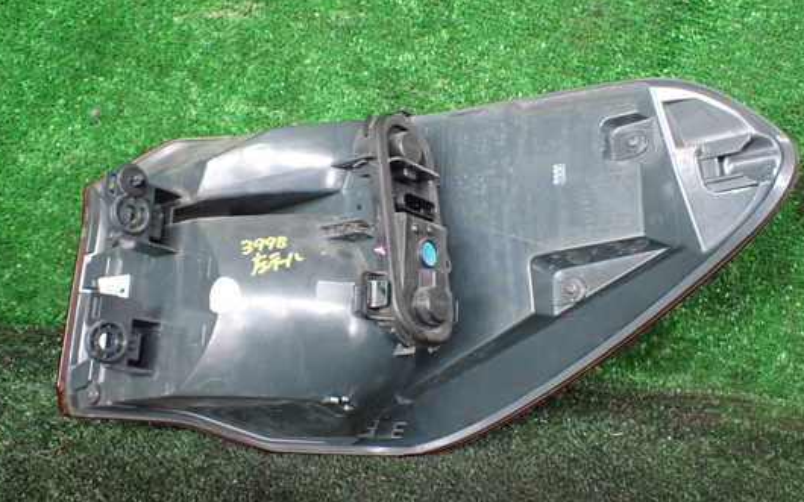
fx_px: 789
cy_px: 238
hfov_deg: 54.0
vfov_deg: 35.3
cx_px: 410
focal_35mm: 36
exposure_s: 1/80
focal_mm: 5.4
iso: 800
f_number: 2.3
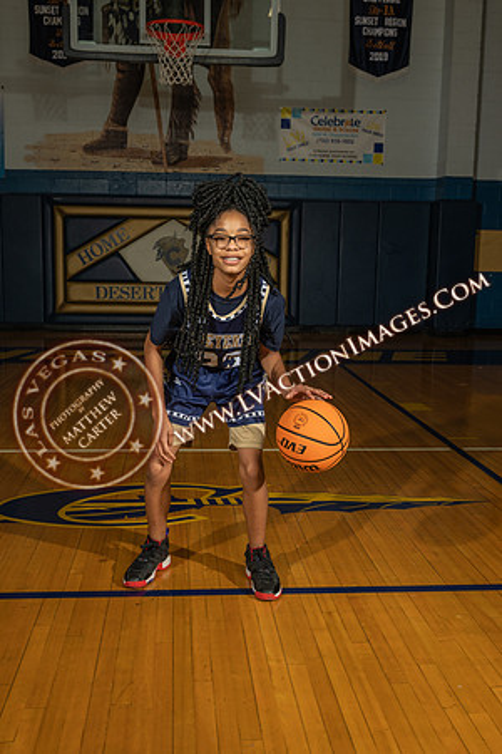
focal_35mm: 38
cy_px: 377
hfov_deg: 35.1
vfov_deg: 50.7
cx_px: 251
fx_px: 795
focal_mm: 38
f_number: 7.1
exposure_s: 1/200
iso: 160
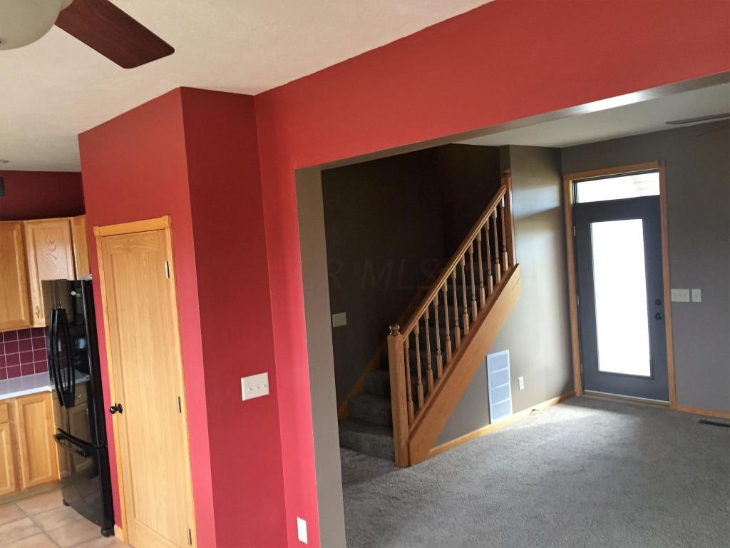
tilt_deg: -2.2
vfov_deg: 48.2
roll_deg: +3.9
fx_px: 612
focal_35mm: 29
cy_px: 274
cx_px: 365
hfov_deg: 61.7
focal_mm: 4.15
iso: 125
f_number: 2.2
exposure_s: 1/30
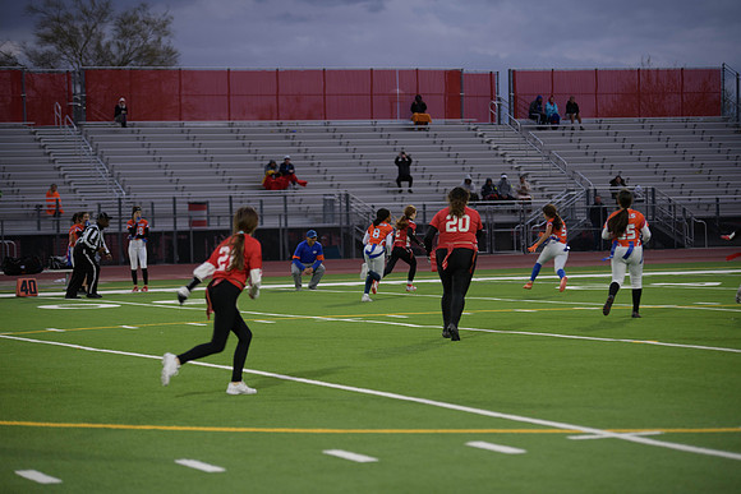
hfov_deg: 16.8
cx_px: 370
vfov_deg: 11.2
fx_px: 2512
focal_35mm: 122
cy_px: 247
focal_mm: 122
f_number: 2.8
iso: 400
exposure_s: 1/200
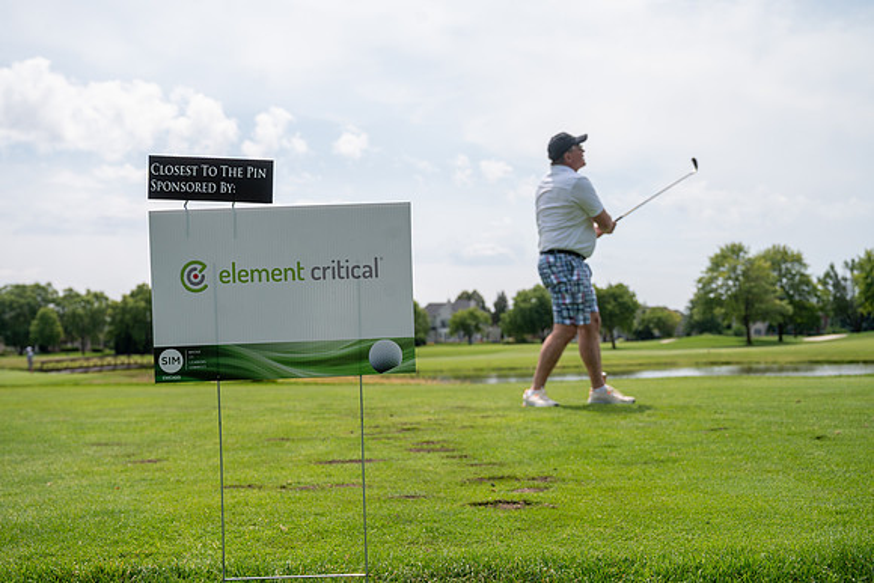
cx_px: 437
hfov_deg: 50.6
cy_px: 292
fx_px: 925
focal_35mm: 38
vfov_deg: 35.0
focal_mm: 38
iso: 250
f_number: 5
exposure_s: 1/1600
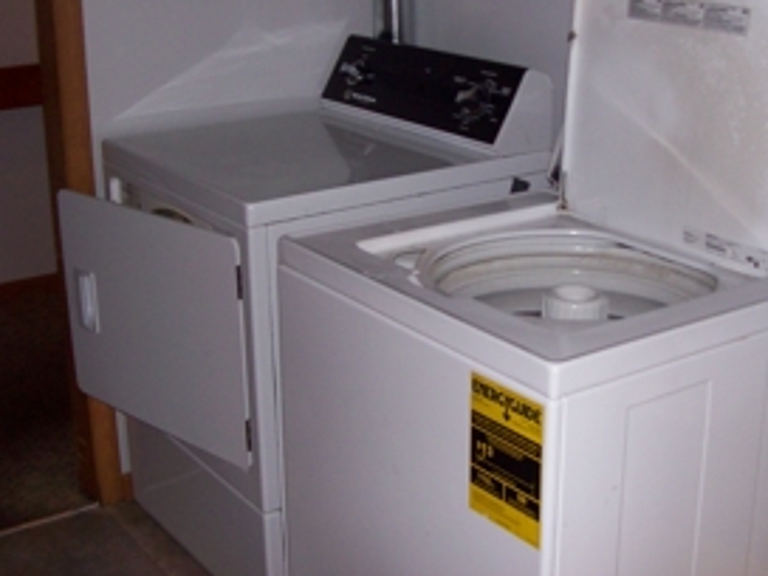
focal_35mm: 53
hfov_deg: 35.9
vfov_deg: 27.3
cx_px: 491
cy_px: 172
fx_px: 1176
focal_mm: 6
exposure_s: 1/64
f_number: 2.7
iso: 80
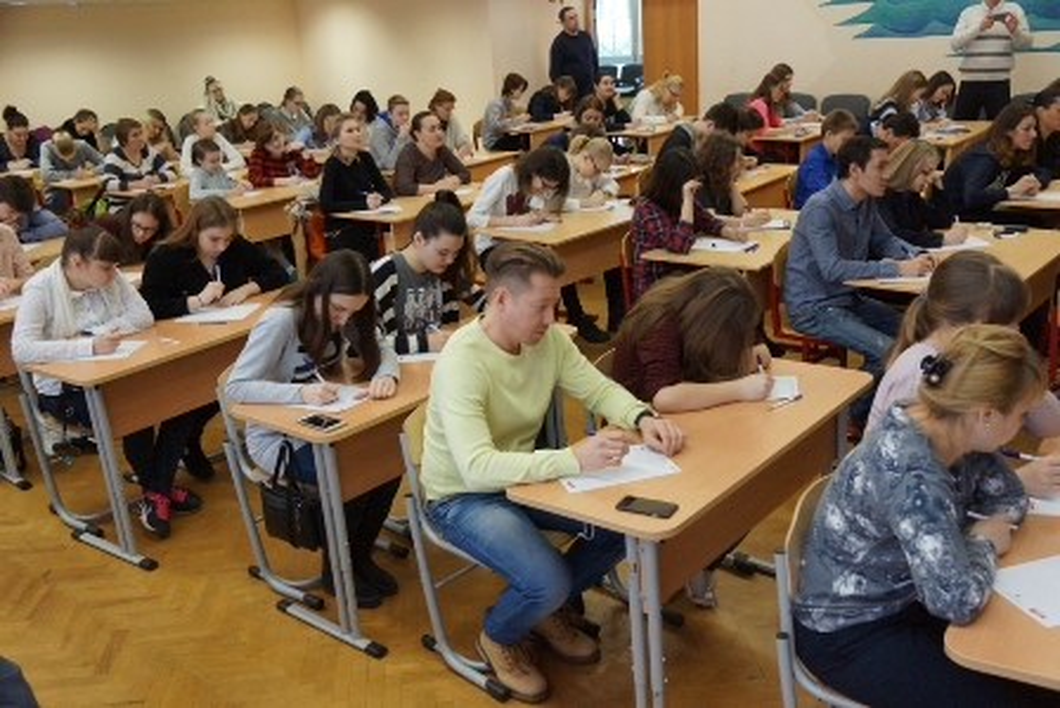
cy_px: 354
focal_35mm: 33
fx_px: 972
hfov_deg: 57.2
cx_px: 530
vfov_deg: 40.0
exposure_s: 1/125
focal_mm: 22
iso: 2000
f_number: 5.6
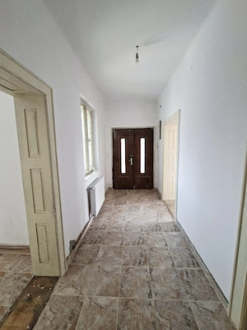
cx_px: 124
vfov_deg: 106.2
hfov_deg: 89.9
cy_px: 165
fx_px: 124
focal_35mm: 13
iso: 100
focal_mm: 1.74
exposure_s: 1/40
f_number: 2.2
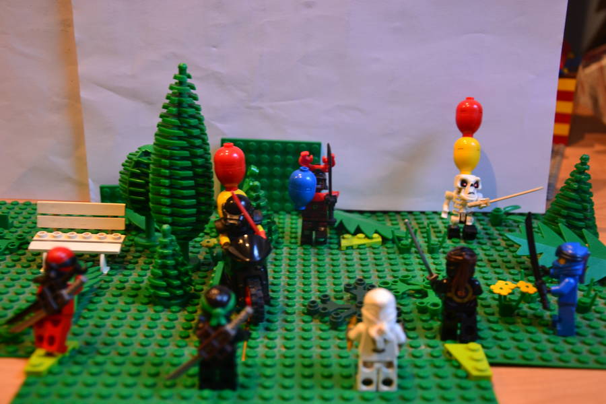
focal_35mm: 48
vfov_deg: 28.1
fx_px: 808
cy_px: 202
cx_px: 303
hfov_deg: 41.1
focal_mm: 32
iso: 800
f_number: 4.2
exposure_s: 1/15
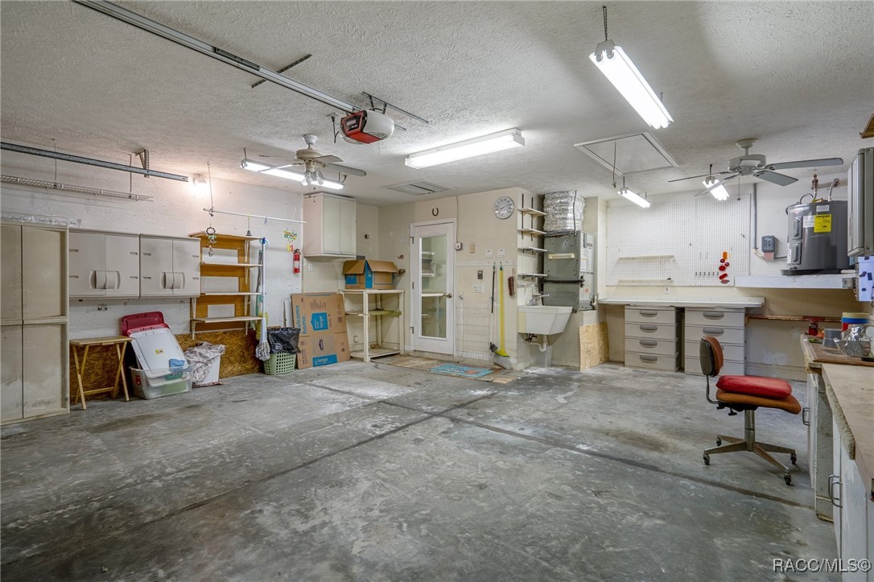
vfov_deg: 70.4
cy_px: 291
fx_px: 413
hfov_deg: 93.3
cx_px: 437
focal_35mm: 17
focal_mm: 17
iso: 320
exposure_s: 1/5
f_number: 9
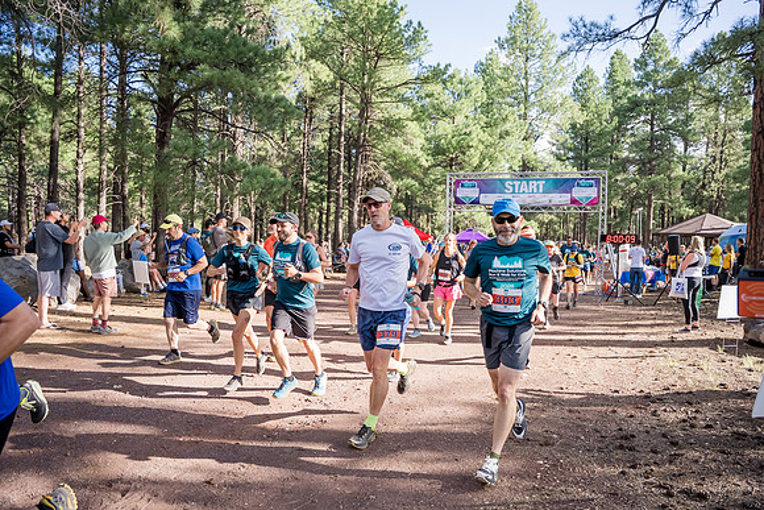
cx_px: 382
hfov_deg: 73.7
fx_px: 509
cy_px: 255
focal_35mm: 24
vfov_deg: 53.2
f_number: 3.2
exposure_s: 1/1600
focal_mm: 24
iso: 500
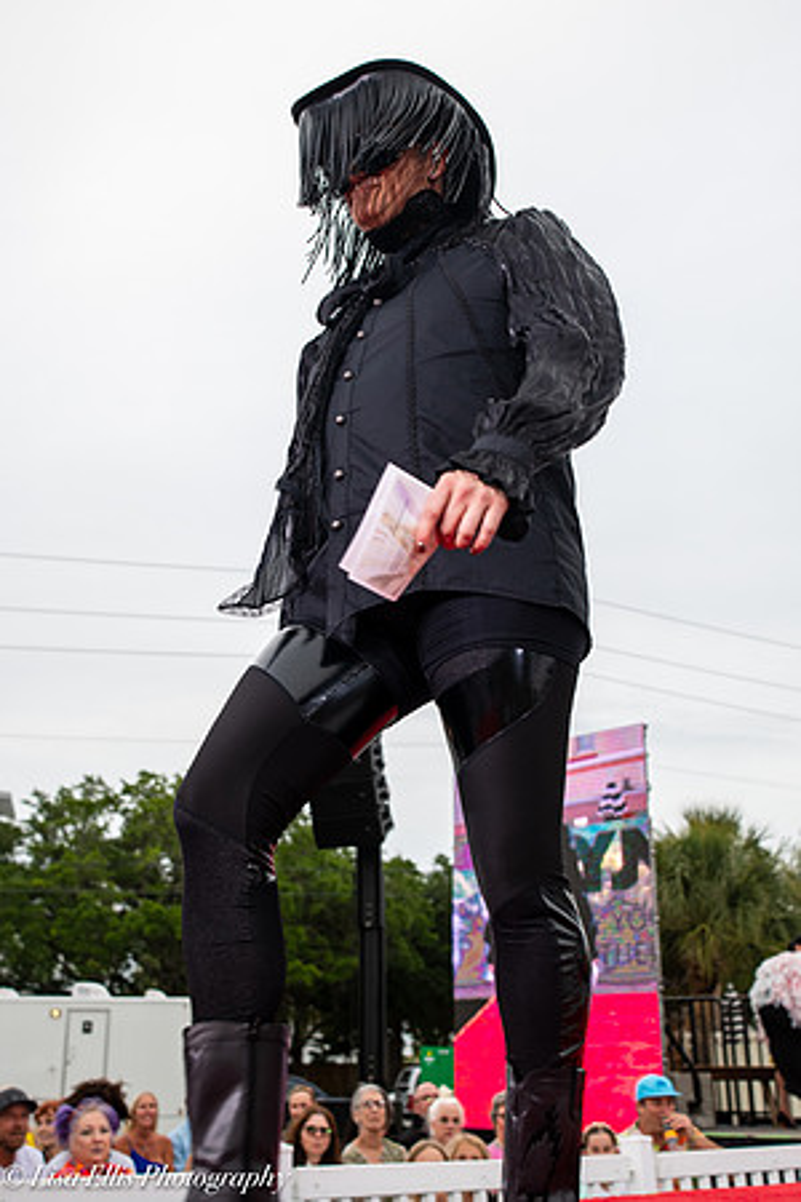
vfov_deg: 46.4
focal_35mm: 42
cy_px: 601
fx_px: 1402
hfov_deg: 31.9
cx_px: 400
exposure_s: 1/320
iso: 320
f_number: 4.5
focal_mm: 35
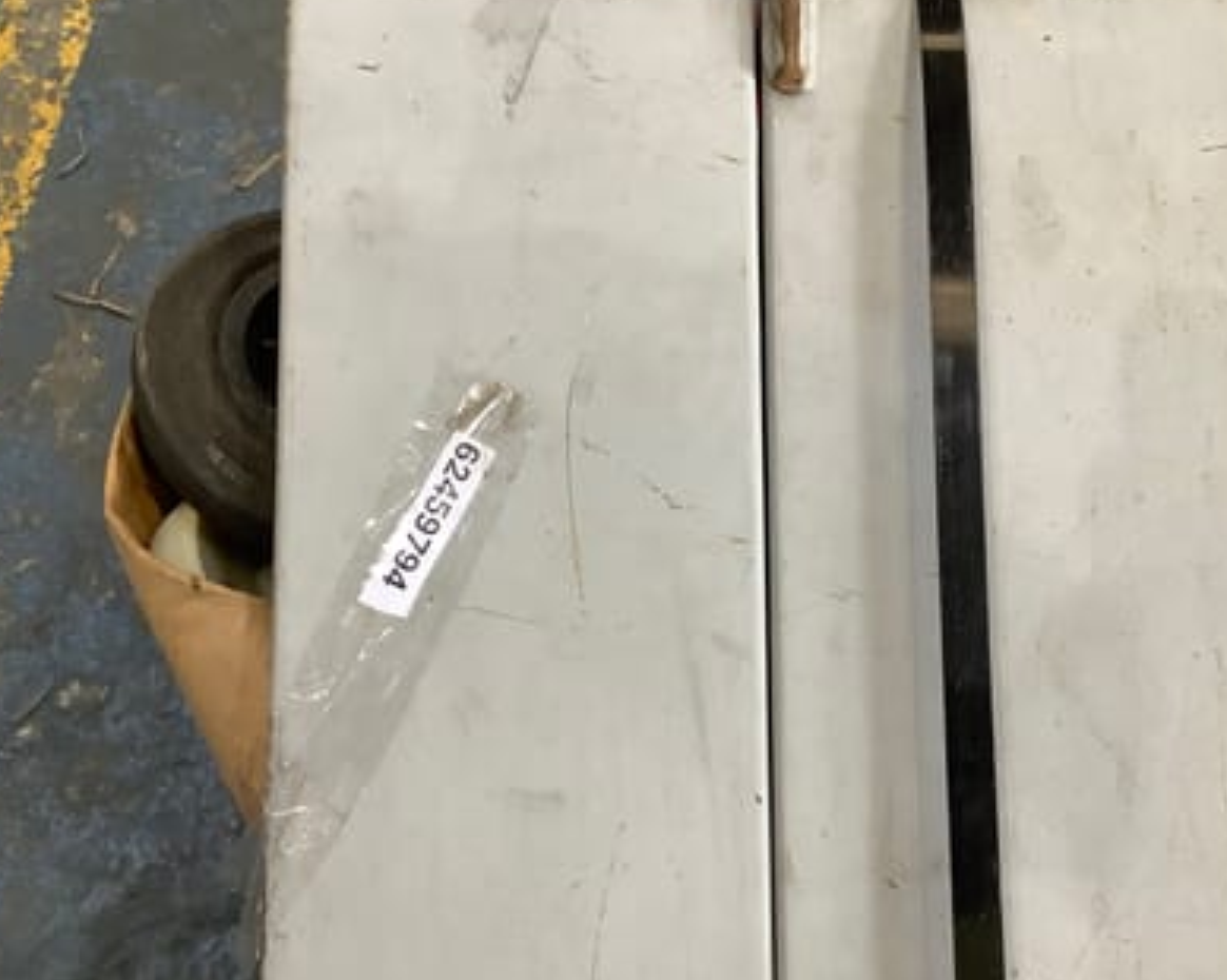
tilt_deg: -54.0
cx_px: 693
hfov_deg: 46.8
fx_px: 1416
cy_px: 520
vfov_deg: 38.2
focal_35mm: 39
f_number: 2.4
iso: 160
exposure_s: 1/60
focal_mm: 3.3
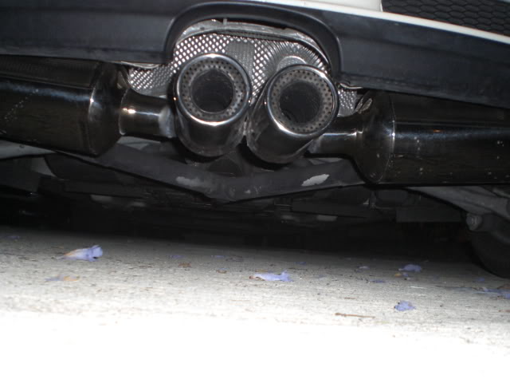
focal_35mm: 38
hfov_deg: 49.0
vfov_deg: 37.7
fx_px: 560
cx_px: 255
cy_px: 192
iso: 200
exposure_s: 1/60
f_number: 3.1
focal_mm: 6.3
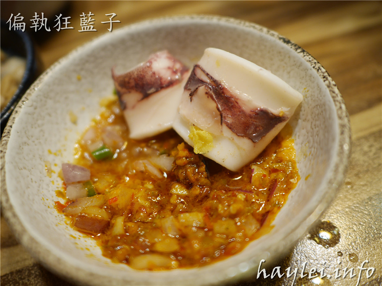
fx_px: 331
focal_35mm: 30
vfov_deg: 46.8
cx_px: 191
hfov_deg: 60.0
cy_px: 143
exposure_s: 1/60
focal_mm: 15
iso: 320
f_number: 1.7
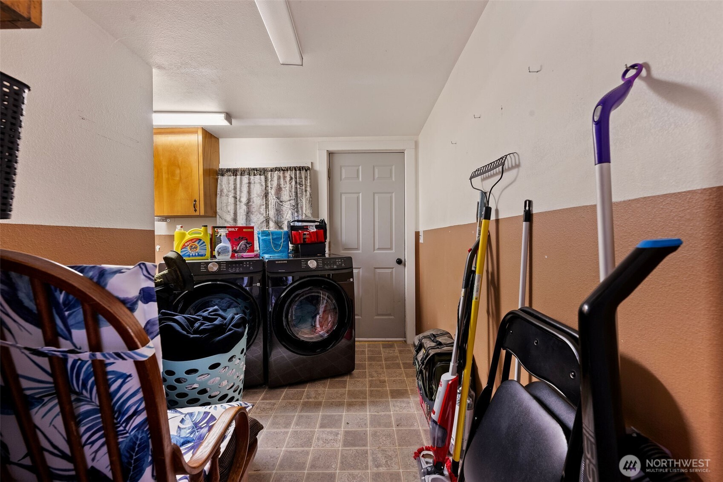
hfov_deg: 102.3
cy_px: 241
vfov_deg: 79.2
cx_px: 362
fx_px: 291
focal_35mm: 14
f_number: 9
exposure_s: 1.6
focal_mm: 14.5
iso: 400
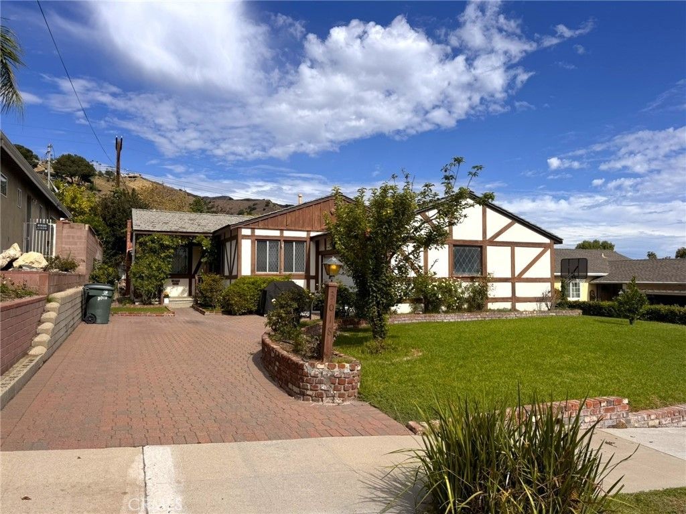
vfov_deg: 56.8
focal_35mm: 24
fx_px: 476
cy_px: 257
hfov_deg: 71.6
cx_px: 343
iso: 80
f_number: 1.78
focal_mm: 6.76
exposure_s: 1/9009
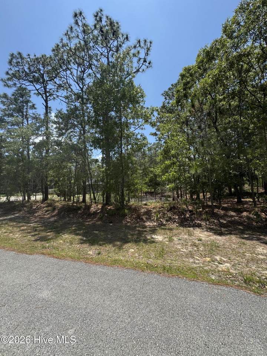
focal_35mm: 14
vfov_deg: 102.1
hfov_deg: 85.7
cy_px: 178
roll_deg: -0.4
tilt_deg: +3.7
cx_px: 134
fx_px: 144
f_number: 2.2
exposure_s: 1/1094
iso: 40
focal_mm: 2.22
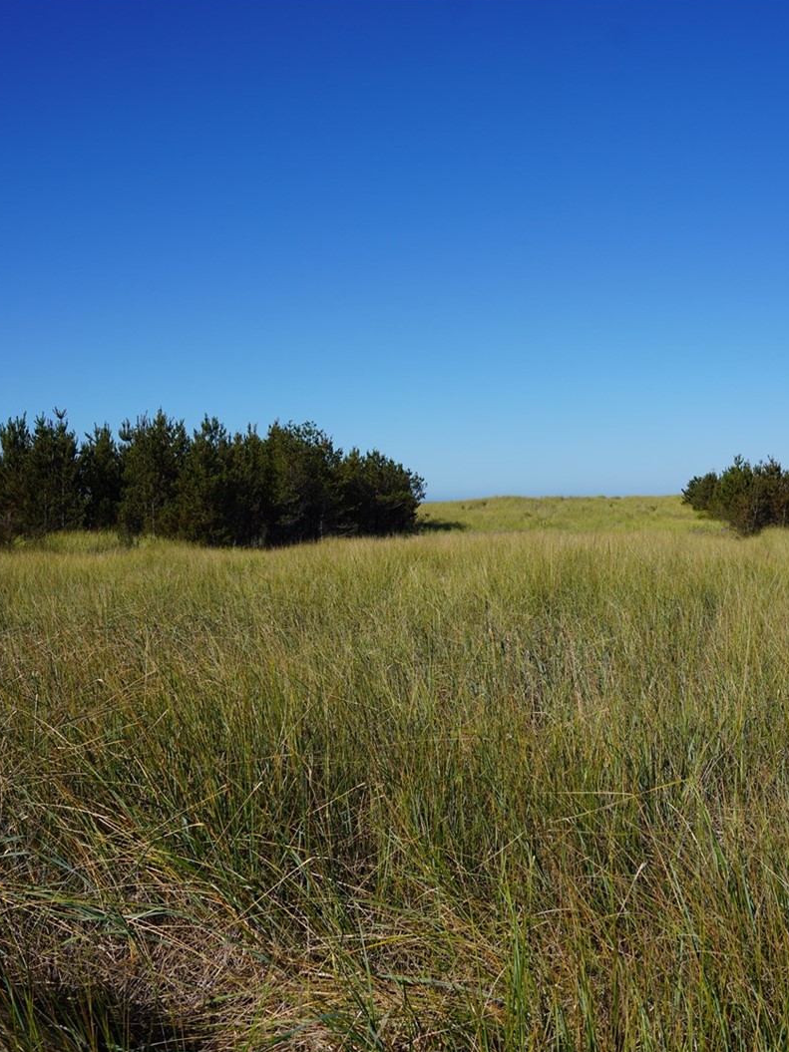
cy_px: 525
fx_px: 1064
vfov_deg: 52.6
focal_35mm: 35
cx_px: 402
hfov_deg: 40.7
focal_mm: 24
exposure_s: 1/800
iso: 100
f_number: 5
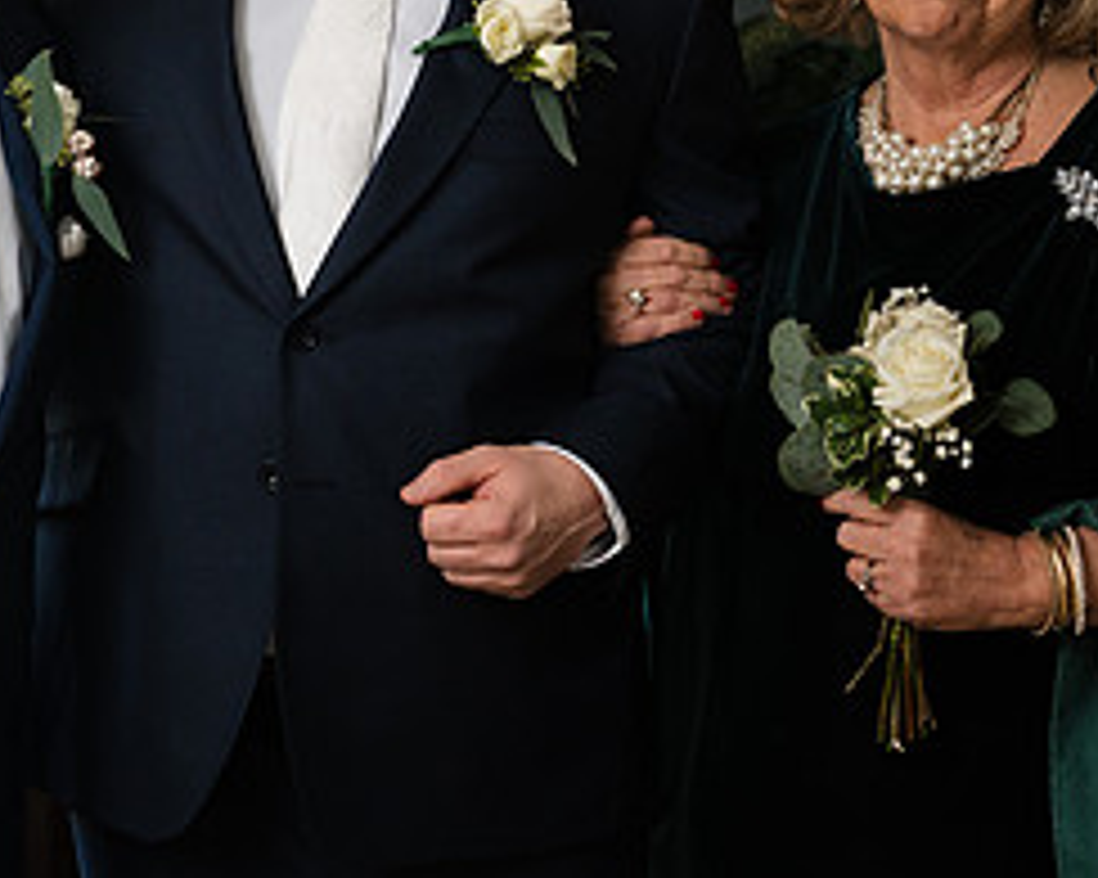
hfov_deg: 18.3
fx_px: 3411
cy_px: 182
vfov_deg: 14.6
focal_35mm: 105
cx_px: 446
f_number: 4
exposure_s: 1/200
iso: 800
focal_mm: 47
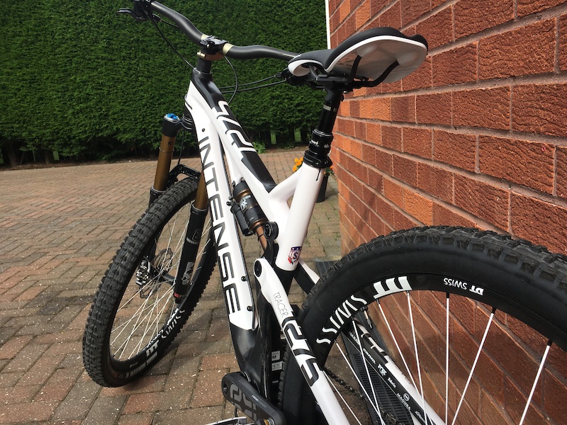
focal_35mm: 29
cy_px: 212
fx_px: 475
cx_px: 284
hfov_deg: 61.7
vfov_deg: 48.2
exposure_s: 1/1425
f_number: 2.2
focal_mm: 4.15
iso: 25
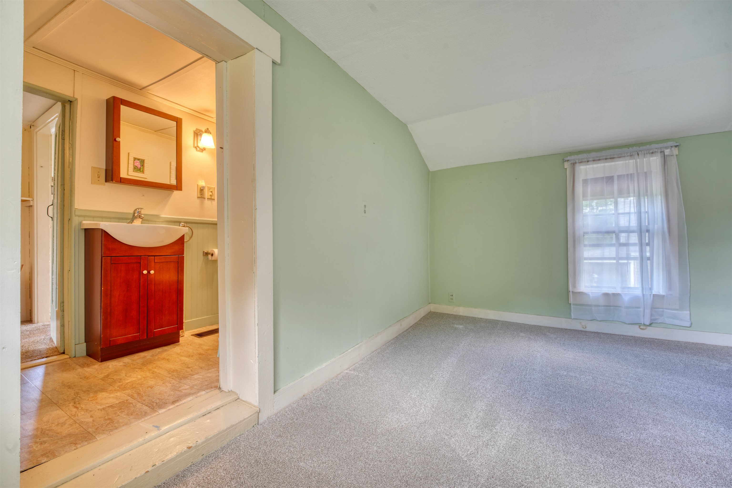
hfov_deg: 104.3
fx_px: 285
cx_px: 366
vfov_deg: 81.2
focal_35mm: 14
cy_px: 244
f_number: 8
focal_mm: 14
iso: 100
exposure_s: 1/1.6
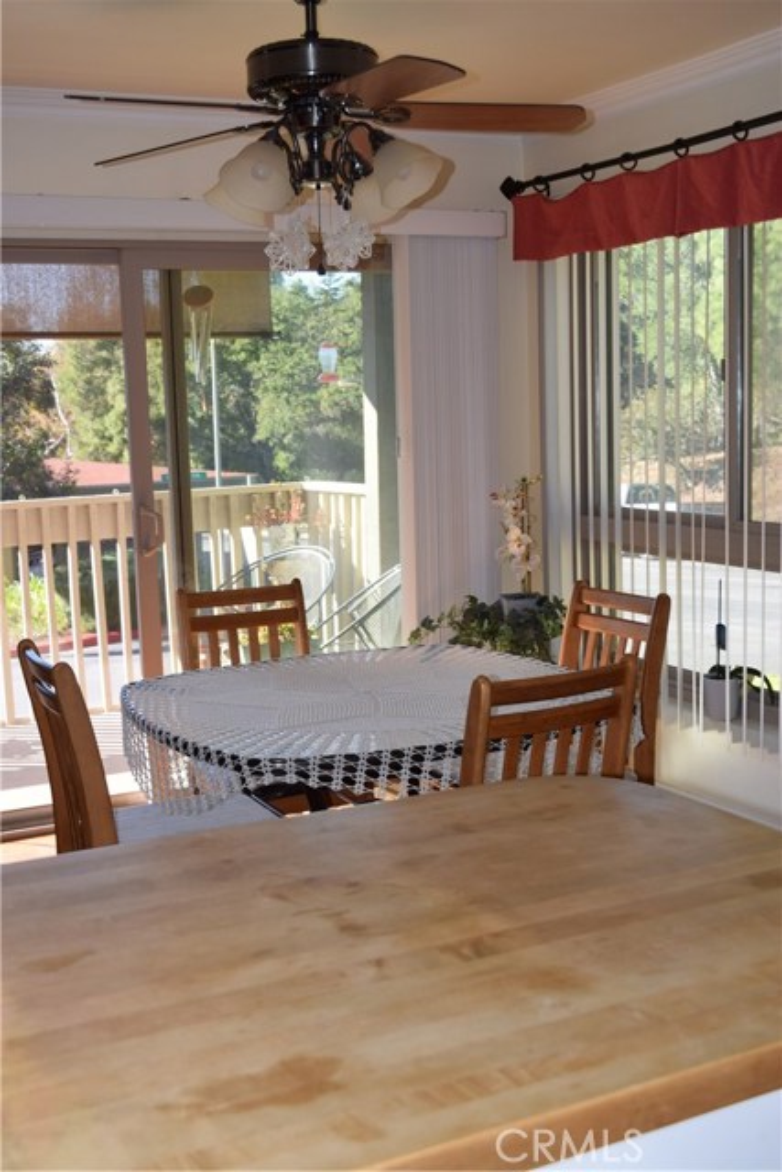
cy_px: 586
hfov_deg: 30.9
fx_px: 1416
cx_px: 391
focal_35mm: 44
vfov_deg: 45.0
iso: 200
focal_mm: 29
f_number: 5.6
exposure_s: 1/125
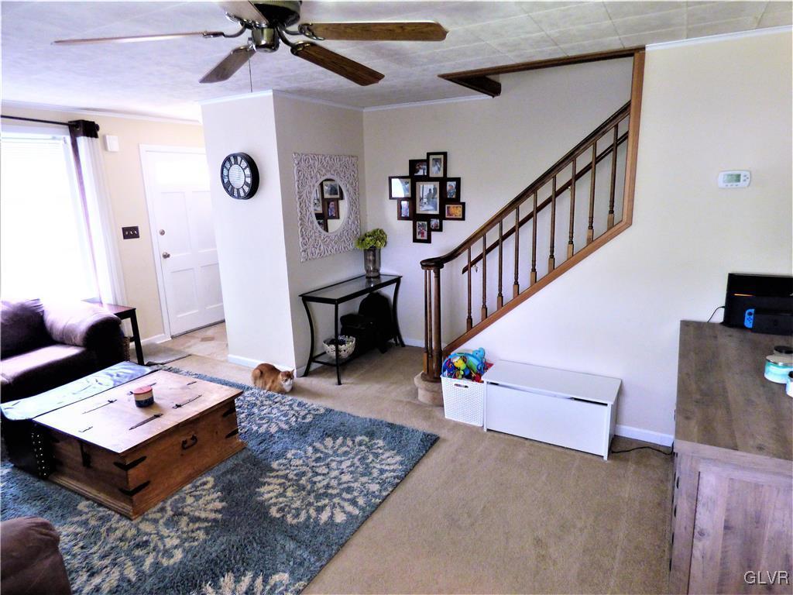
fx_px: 458
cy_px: 298
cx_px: 396
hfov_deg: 81.7
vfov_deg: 66.0
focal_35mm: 20
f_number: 2.8
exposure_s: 1/15
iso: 400
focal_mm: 3.58
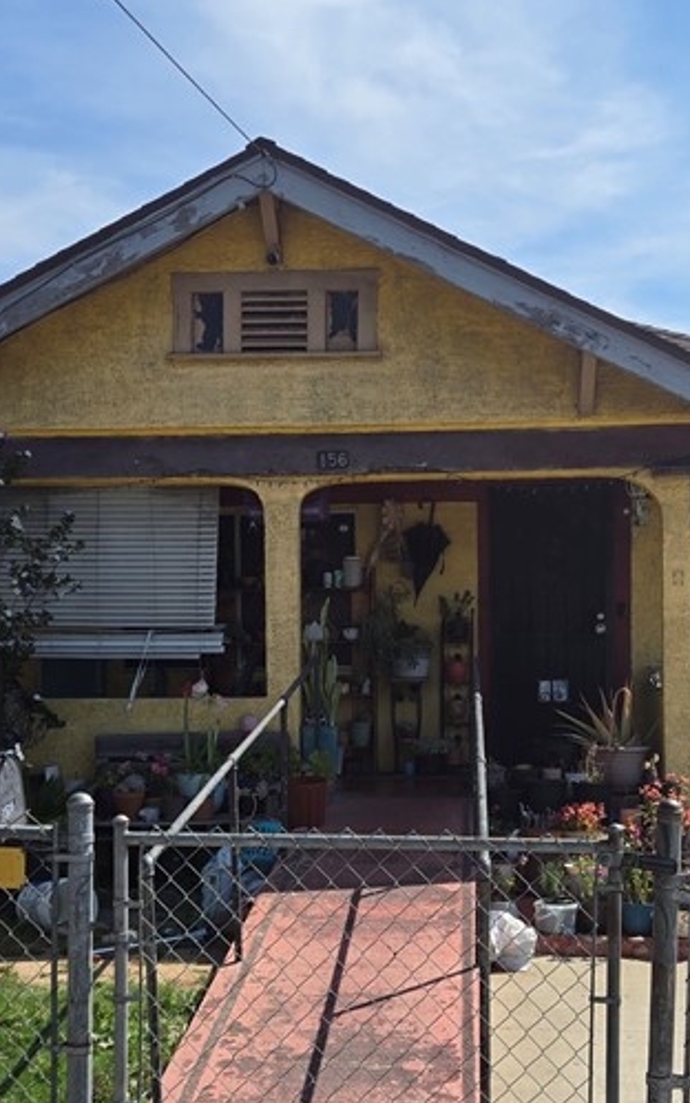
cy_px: 701
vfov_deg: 40.0
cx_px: 394
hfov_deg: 25.8
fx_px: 1504
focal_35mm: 50
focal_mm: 5.4
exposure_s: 1/2283
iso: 25
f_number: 1.8
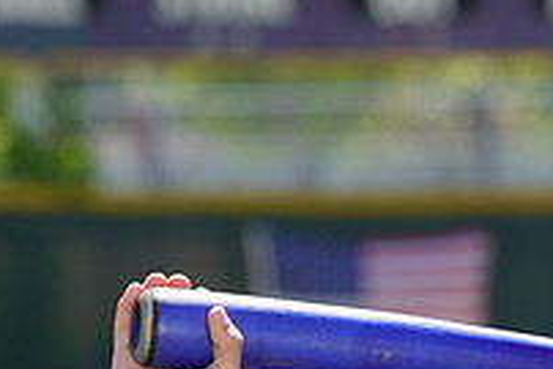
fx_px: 10360
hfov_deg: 3.1
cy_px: 473
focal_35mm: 674
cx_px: 649
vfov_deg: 2.0
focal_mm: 235
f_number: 8
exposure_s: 1/250
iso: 100
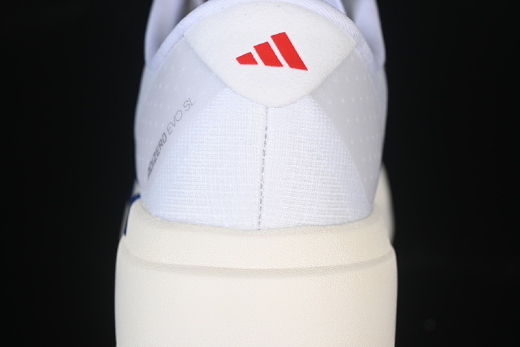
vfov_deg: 18.2
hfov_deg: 27.0
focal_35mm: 75
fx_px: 1083
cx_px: 260
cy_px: 174
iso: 160
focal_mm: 50
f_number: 7.1
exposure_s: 1/100
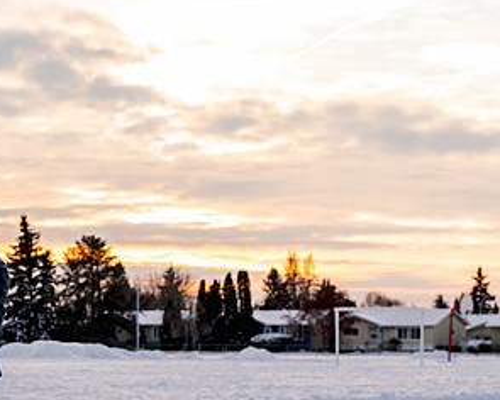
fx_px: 1909
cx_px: 46
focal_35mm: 129
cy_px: 321
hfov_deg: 14.8
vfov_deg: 11.9
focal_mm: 70
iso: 100
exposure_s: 1/125
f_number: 5.6
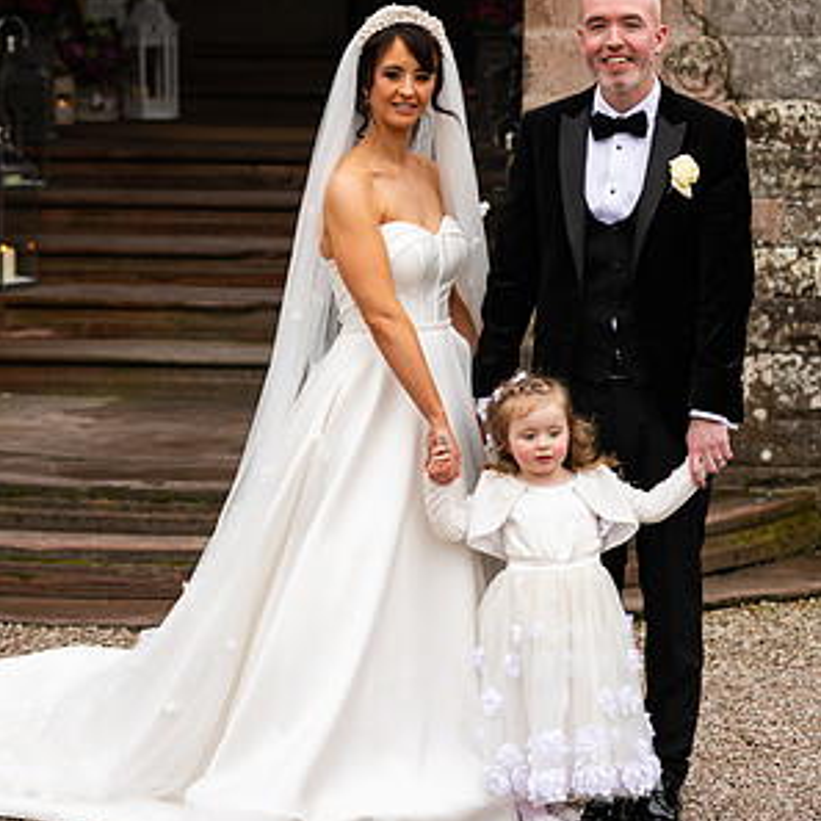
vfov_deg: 12.9
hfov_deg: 12.9
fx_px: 3622
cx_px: 412
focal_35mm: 135
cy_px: 304
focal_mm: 105
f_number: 3.5
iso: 160
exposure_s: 1/160
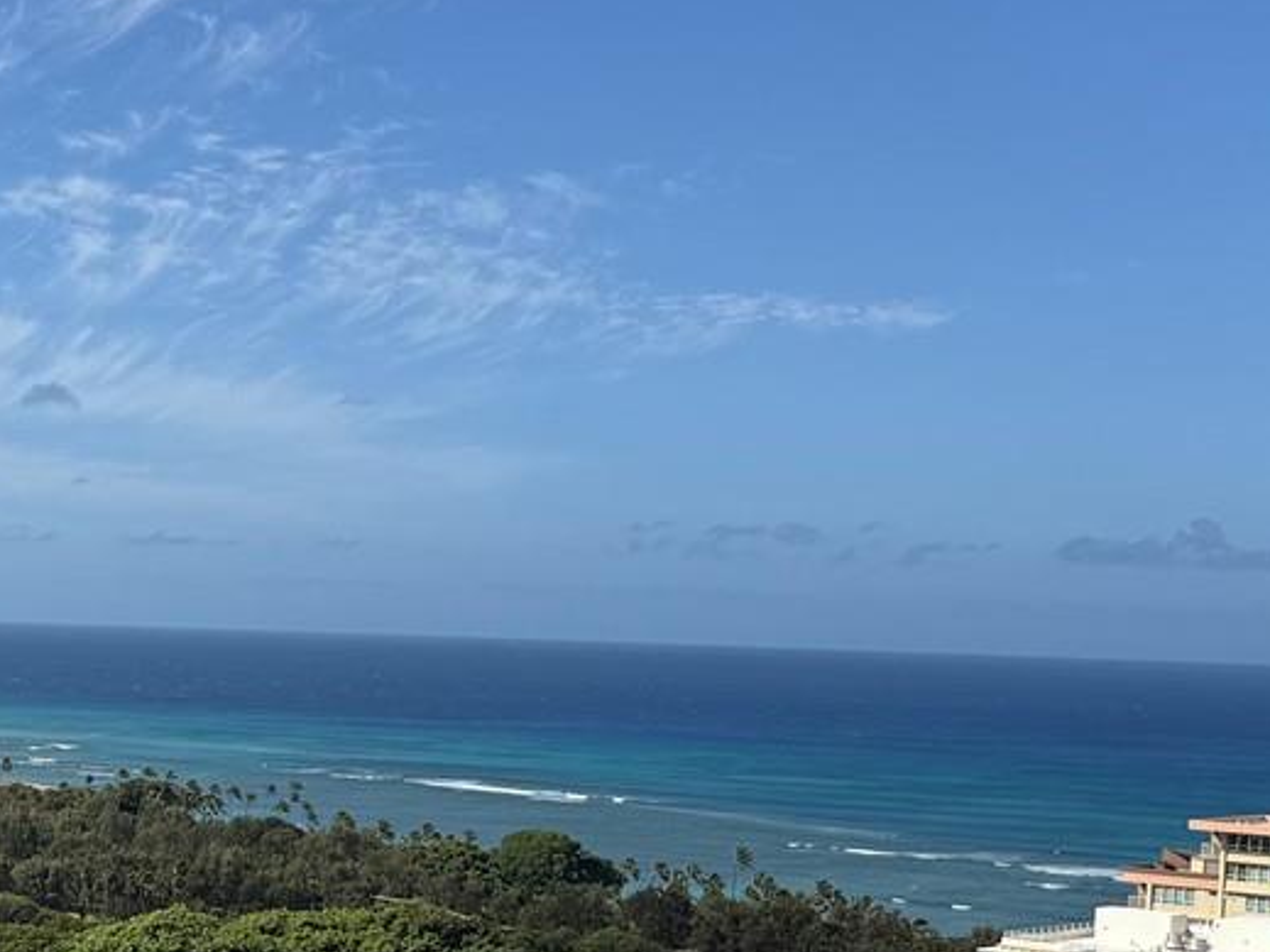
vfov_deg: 19.8
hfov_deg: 22.2
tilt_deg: -1.1
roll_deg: -1.0
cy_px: 658
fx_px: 2714
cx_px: -575
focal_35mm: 74
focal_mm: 6.76
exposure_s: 1/5714
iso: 80
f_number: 1.78
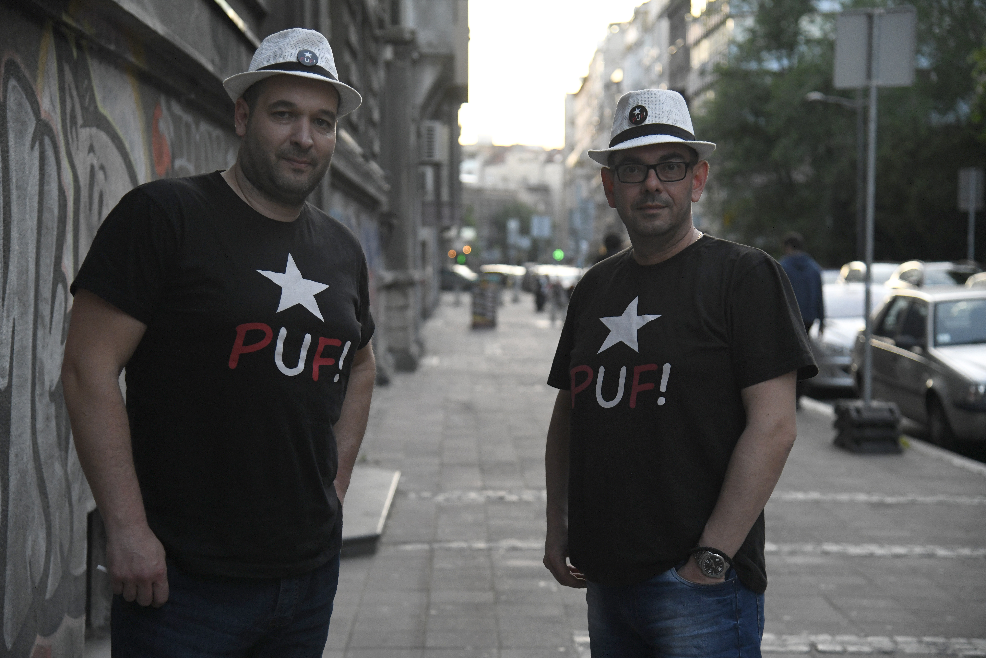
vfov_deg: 20.9
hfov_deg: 31.0
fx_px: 1780
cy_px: 329
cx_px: 493
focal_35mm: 65
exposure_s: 1/500
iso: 2500
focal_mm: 65
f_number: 4
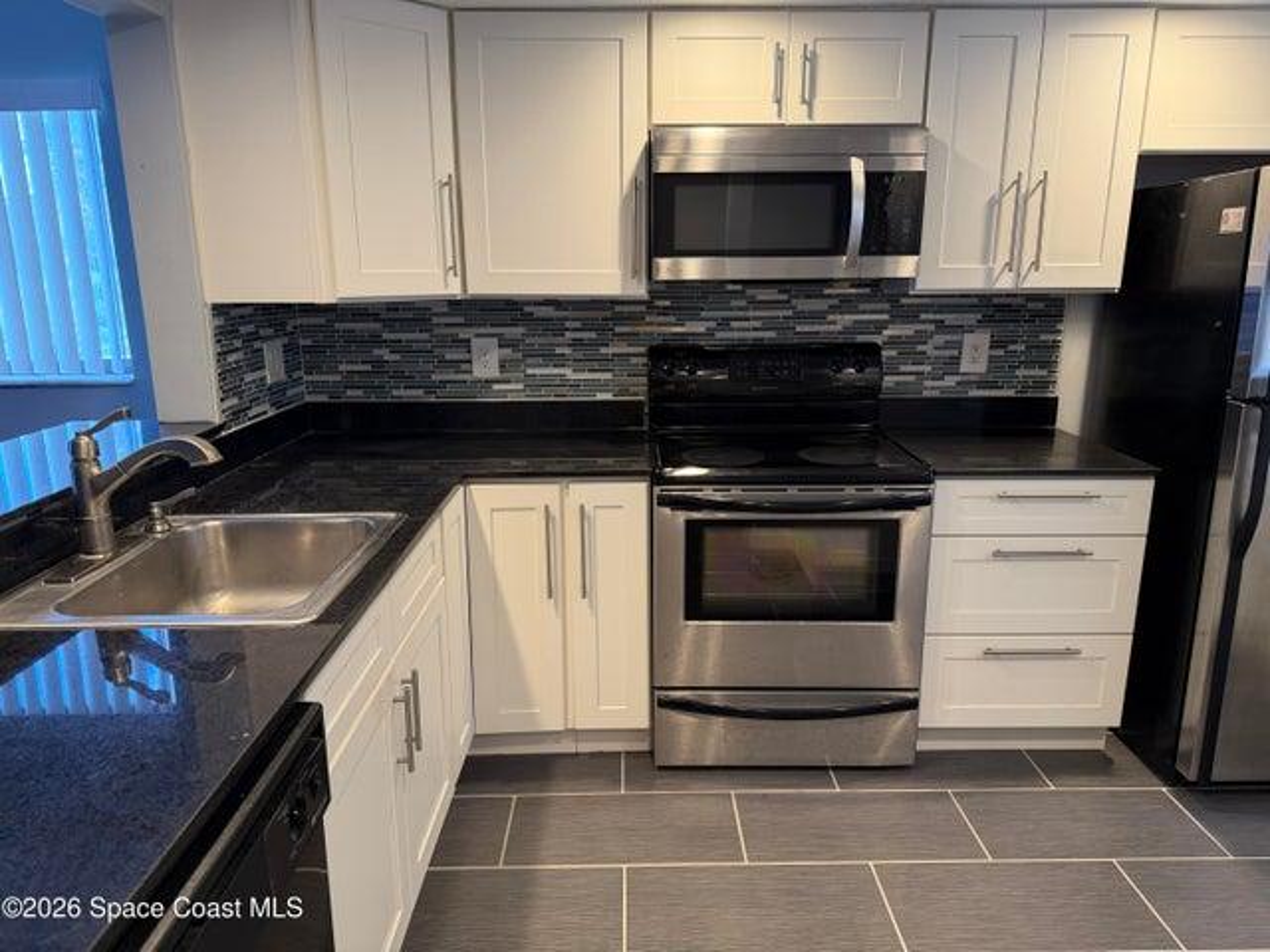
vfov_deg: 56.8
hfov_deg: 71.6
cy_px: 476
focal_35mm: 24
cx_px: 635
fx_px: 881
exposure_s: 1/60
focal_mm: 6.76
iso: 160
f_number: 1.78
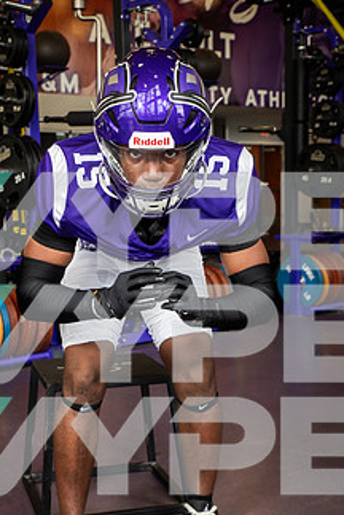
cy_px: 335
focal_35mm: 64
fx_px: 915
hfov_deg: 21.3
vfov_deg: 31.2
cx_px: 154
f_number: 7.1
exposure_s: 1/250
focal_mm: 46
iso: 800
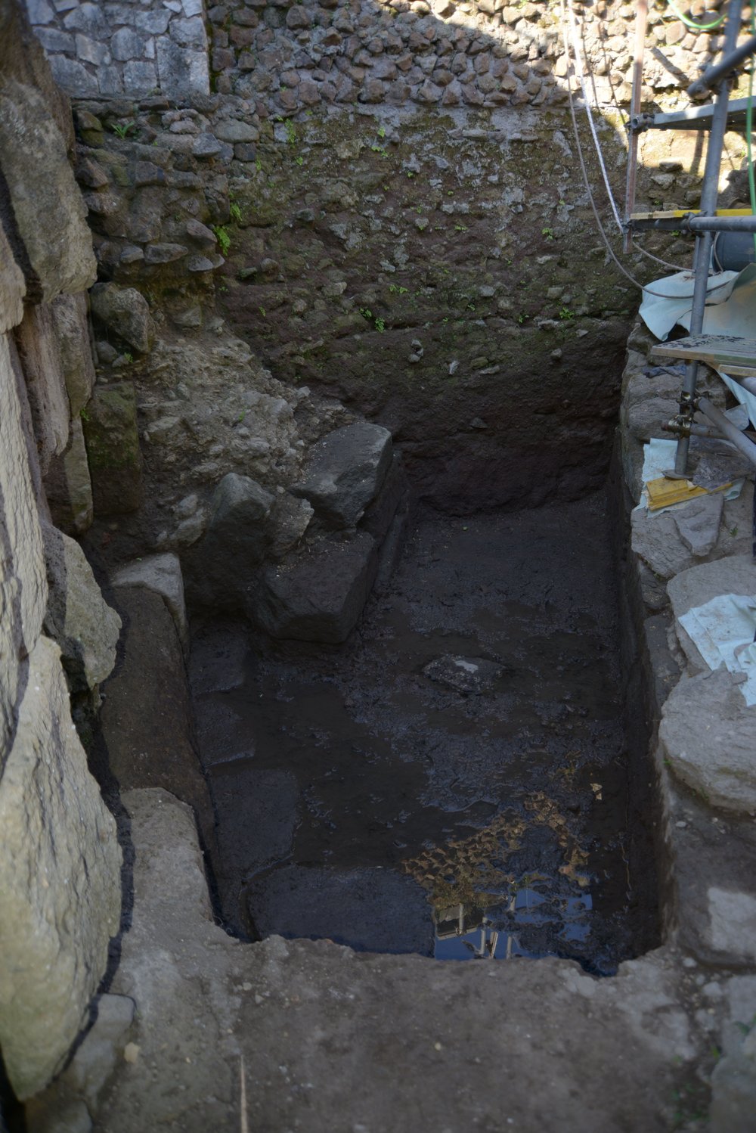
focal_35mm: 24
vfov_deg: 73.7
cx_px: 378
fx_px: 755
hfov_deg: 53.2
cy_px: 566
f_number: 3.5
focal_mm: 24
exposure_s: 1/200
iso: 200
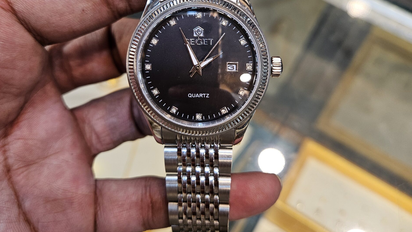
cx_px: 204
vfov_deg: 34.5
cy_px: 91
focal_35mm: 34
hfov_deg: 58.0
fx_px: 371
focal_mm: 5.4
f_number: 1.8
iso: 80
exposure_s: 1/100
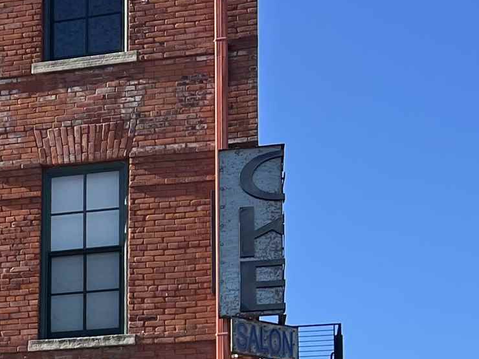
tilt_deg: +6.0
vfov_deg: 12.8
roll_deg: -1.2
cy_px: 572
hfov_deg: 16.2
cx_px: -290
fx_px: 1494
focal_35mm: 108
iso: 50
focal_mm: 5.7
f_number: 1.5
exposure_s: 1/2083
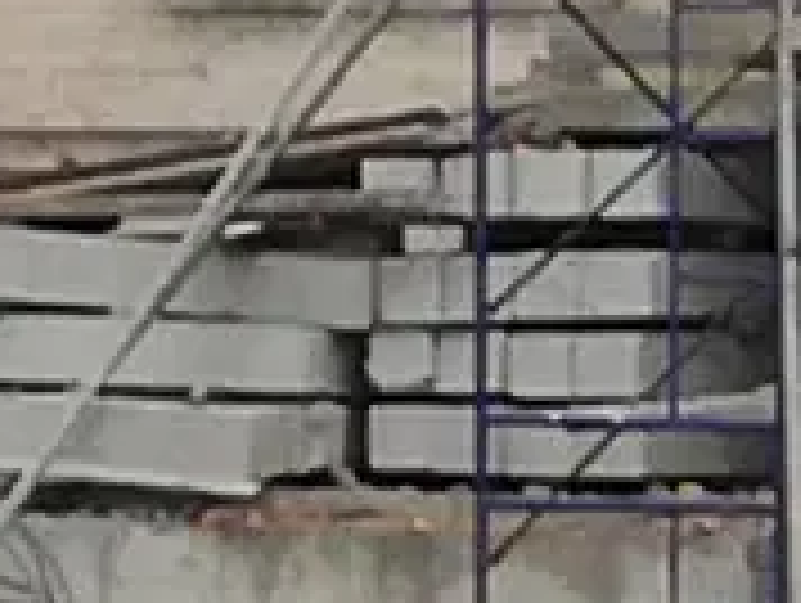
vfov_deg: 2.5
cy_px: -662
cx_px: -1107
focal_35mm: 592
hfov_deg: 3.3
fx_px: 13717
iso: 50
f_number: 2
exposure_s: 1/1266
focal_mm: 3.79
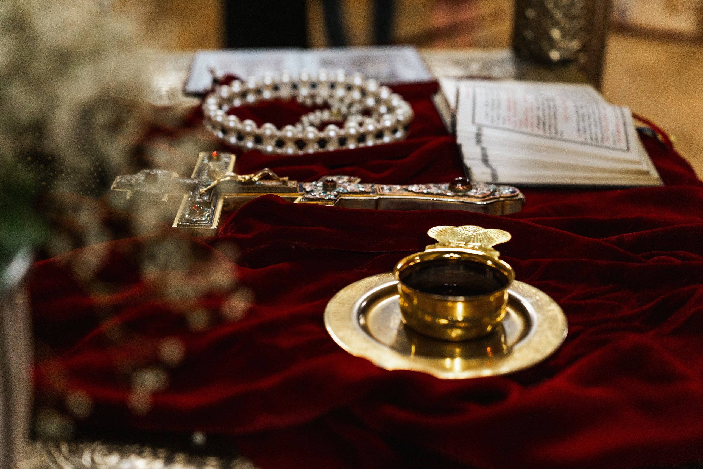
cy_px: 234
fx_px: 879
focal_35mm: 45
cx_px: 352
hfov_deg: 43.6
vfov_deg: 29.9
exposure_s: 1/100
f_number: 2.8
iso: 2500
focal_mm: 45
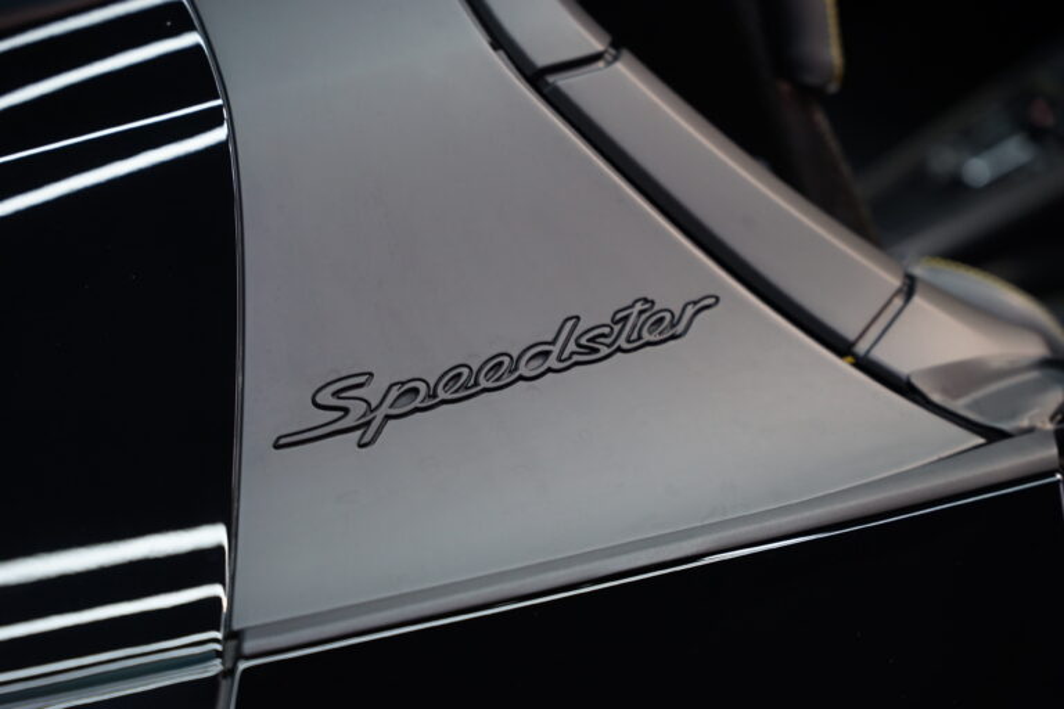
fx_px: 2069
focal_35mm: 70
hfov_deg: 28.8
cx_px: 532
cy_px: 354
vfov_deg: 19.5
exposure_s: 1/80
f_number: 2.8
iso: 1000
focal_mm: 70
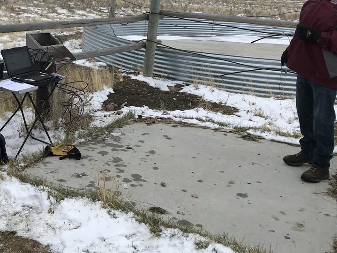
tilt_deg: -8.5
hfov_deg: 36.6
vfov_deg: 27.6
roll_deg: -3.6
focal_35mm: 52
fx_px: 506
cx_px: 126
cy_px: 60
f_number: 1.8
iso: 20
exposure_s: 1/929
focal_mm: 3.99
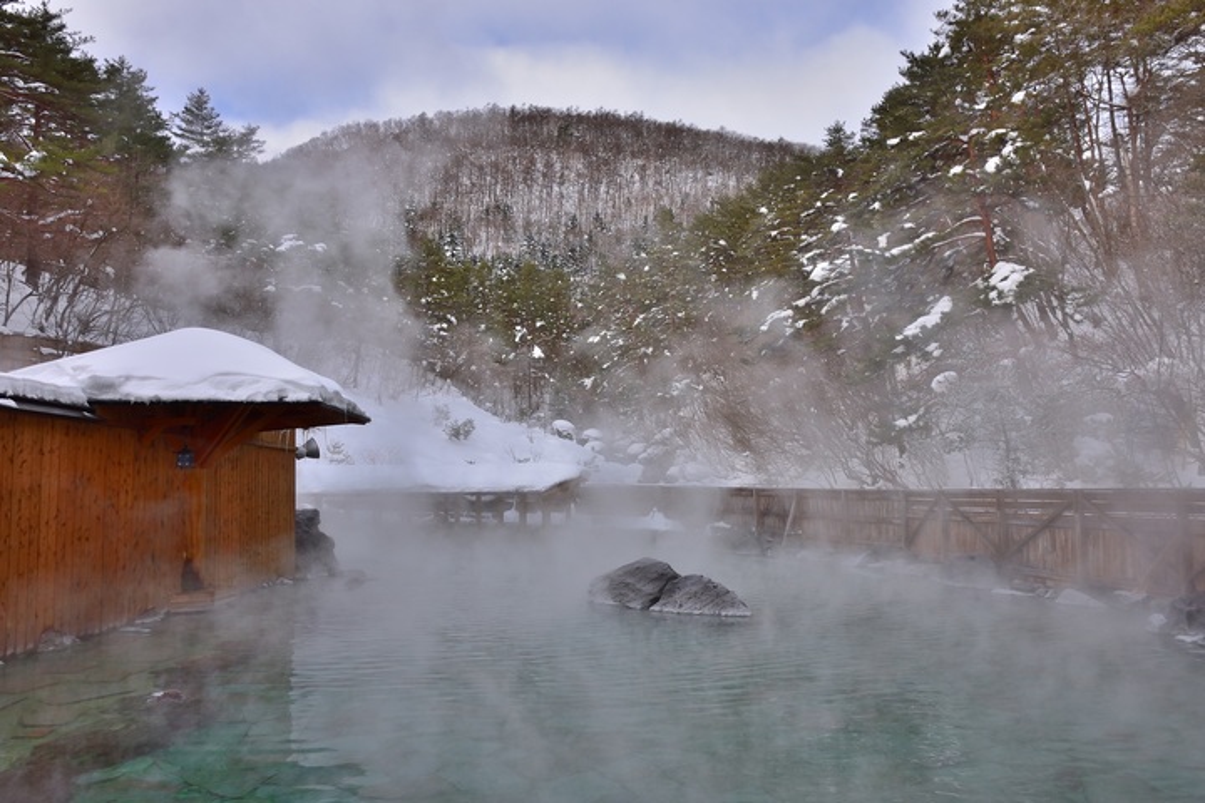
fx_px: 904
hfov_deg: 67.4
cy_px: 402
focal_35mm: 27
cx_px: 602
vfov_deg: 47.9
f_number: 11
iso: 180
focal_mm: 18
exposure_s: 1/125
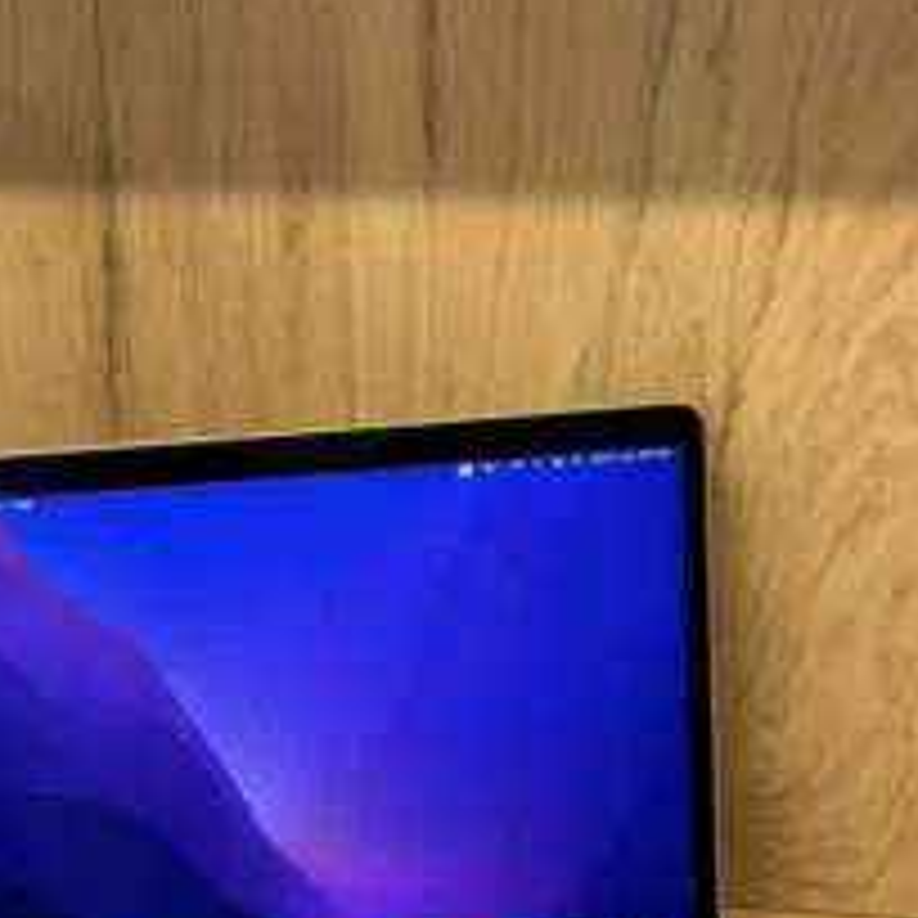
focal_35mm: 83
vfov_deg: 20.5
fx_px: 2490
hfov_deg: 20.8
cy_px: 806
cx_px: 270
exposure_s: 1/50
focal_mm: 6.76
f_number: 1.78
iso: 125
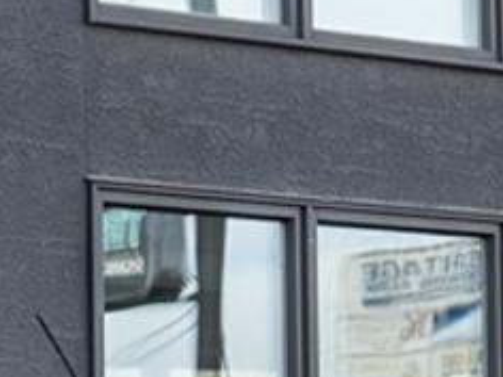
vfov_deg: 4.7
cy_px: 360
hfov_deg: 6.3
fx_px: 4577
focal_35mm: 315
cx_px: 258
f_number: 4
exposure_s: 1/200
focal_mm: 44
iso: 160
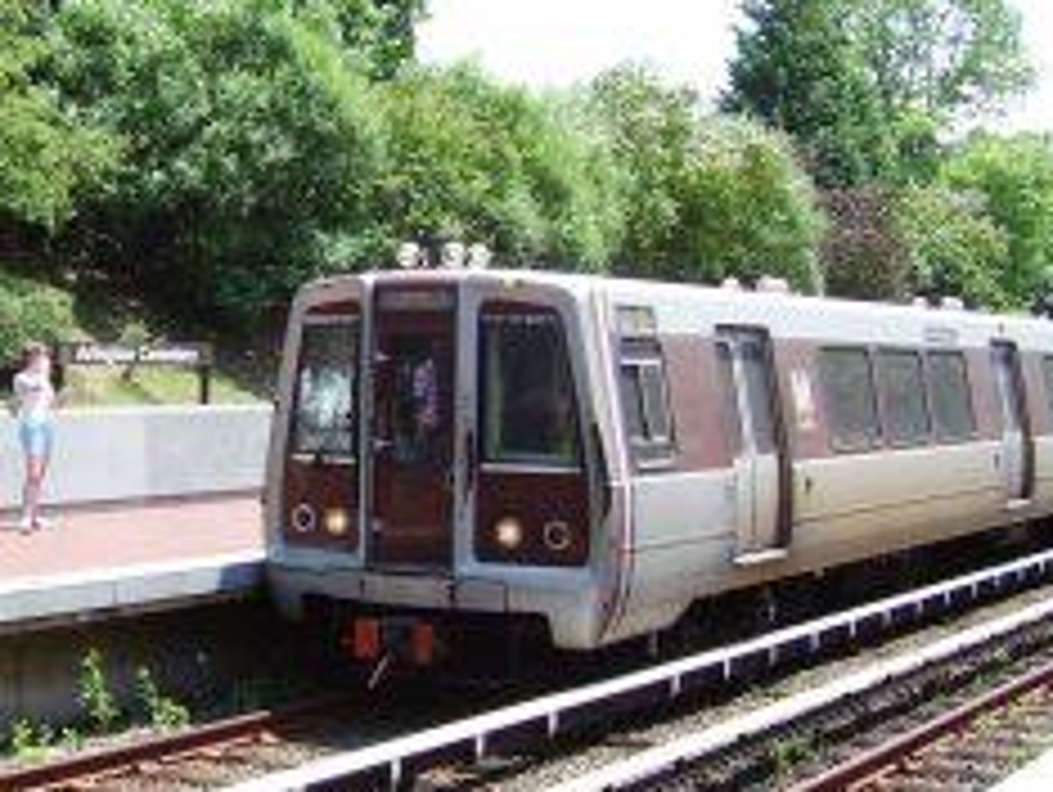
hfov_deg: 29.6
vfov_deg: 22.6
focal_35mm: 65
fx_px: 1979
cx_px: 360
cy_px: 351
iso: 80
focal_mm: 5.6
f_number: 2.7
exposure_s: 1/750
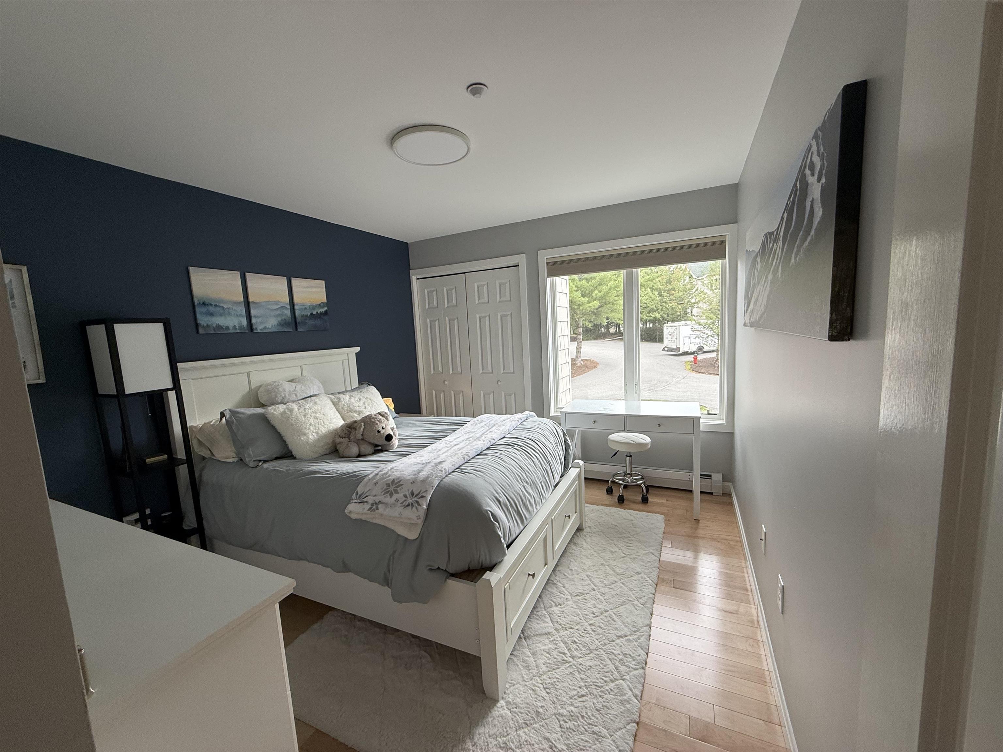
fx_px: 406
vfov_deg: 85.7
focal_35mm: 14
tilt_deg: -6.8
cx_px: 502
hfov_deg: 102.1
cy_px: 376
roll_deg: +3.1
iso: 80
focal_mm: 2.22
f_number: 2.2
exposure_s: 1/99
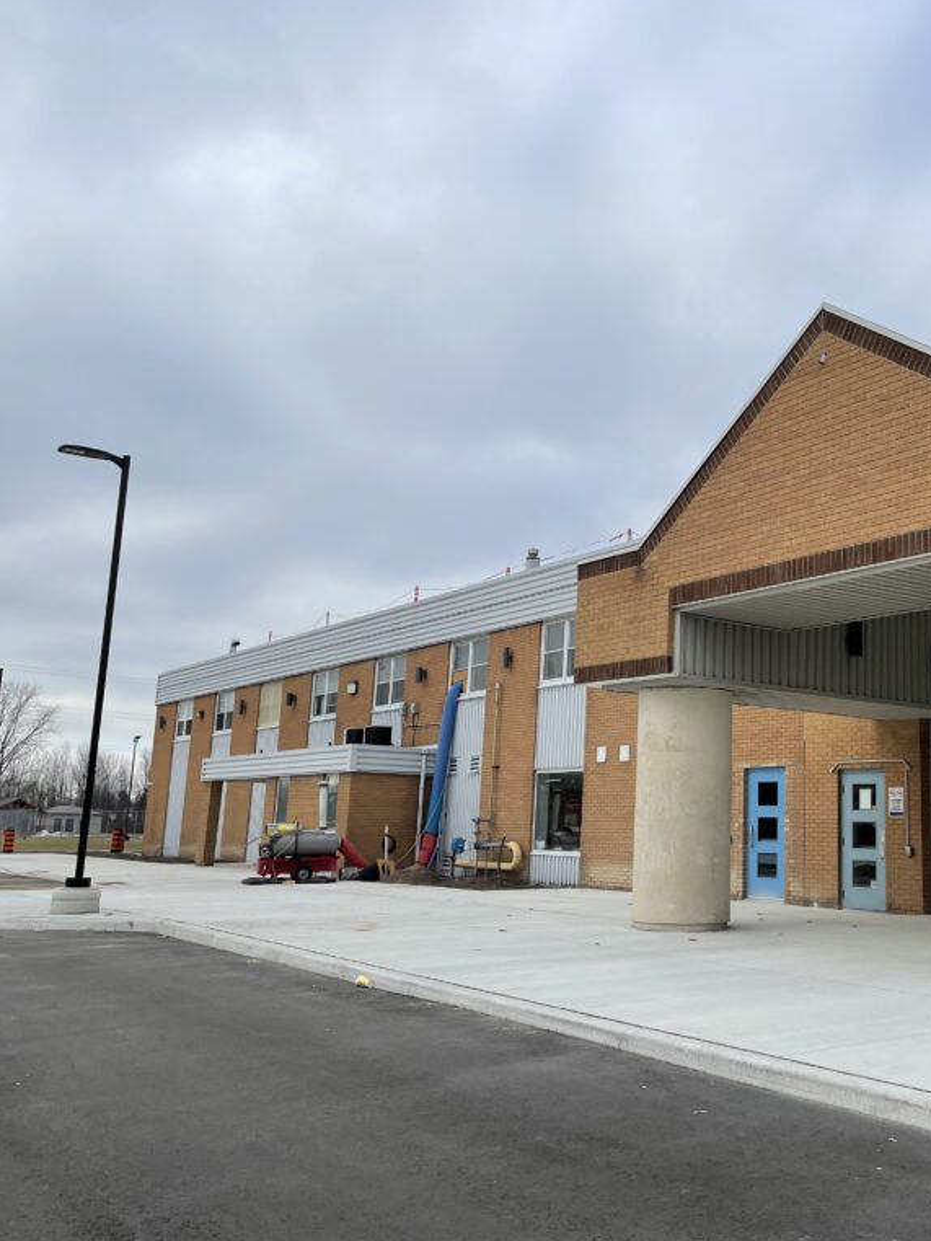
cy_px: 620
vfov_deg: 52.6
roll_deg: -0.5
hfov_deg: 39.6
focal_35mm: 35
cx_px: 703
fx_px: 1255
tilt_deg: +10.7
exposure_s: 1/2747
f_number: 1.6
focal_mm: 4.2
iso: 32
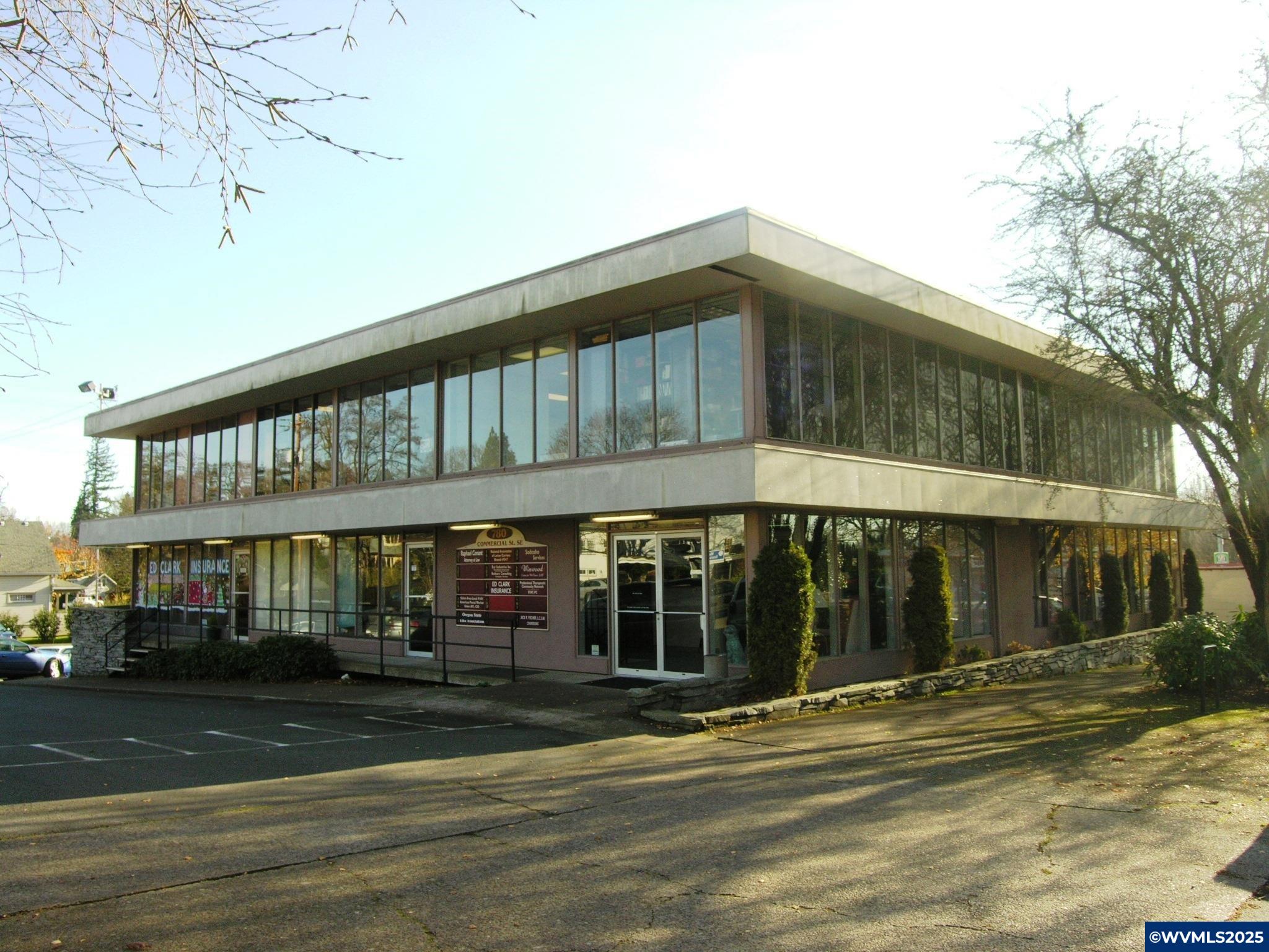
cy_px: 476
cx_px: 634
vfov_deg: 49.7
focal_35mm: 28
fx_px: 1026
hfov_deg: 63.4
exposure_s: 1/196
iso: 100
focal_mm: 7
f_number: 4.8
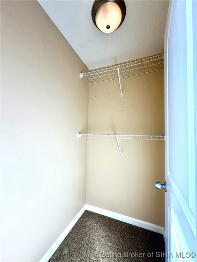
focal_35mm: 14
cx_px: 98
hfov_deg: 85.7
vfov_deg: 102.1
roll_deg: -1.7
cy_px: 131
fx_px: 106
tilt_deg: +4.0
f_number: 2.2
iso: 50
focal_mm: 2.22
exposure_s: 1/134
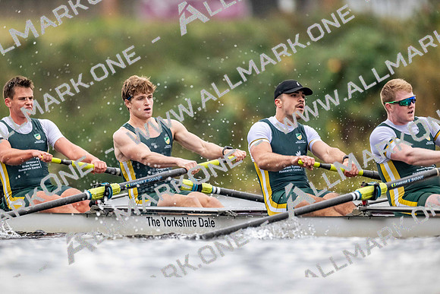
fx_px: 7335
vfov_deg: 2.3
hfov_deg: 3.4
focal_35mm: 600
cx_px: 220
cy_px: 147
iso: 4000
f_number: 4
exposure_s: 1/2500
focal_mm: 600
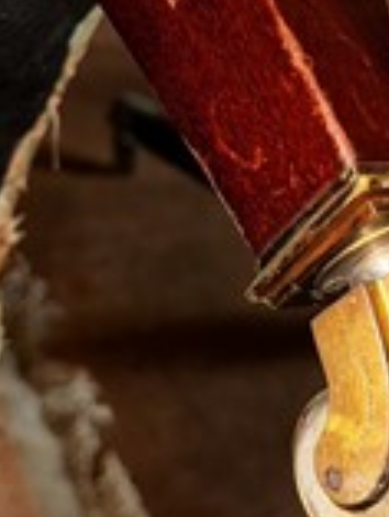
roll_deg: -26.6
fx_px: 913
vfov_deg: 30.1
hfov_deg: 23.9
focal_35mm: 61
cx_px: 274
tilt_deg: -19.6
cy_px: 36
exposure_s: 1/14
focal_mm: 6.86
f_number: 1.78
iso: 100
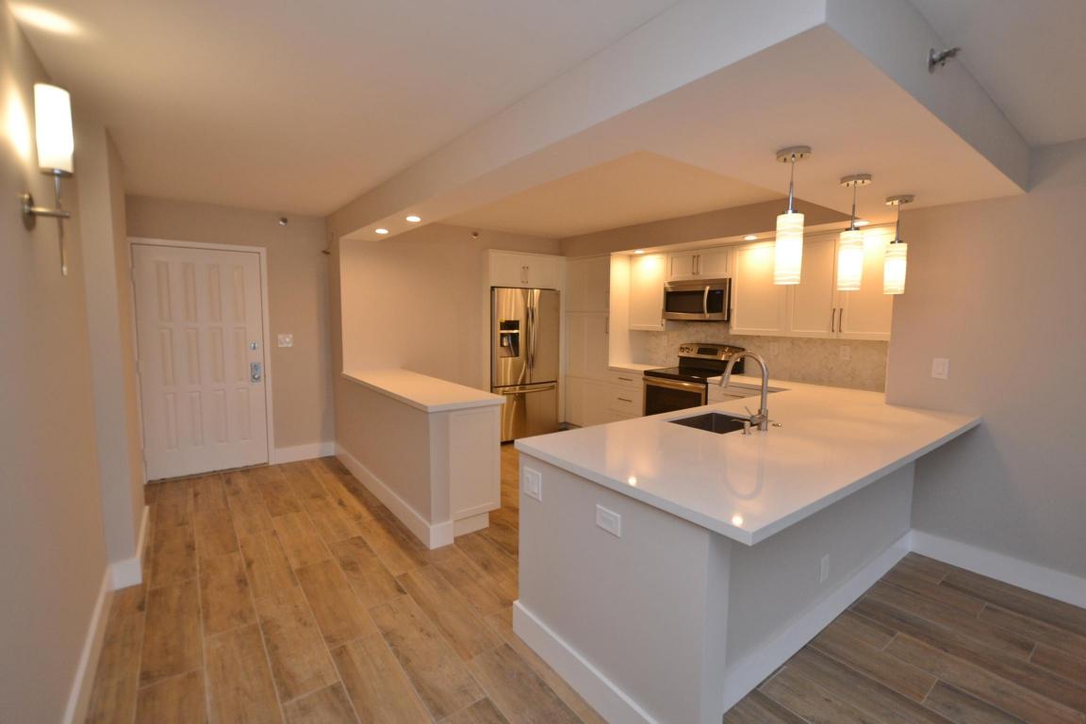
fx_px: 452
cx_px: 543
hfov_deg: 100.4
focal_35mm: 15
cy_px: 362
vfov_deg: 77.3
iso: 400
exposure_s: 1/60
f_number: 3.5
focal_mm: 10
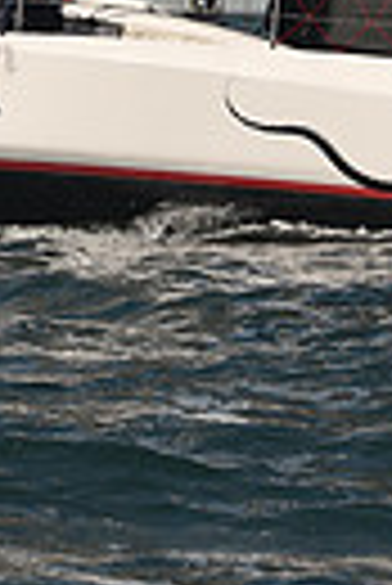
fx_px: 5082
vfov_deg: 6.4
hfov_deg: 4.4
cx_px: 250
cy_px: -630
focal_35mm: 312
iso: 250
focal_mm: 70
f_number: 6.3
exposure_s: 1/640
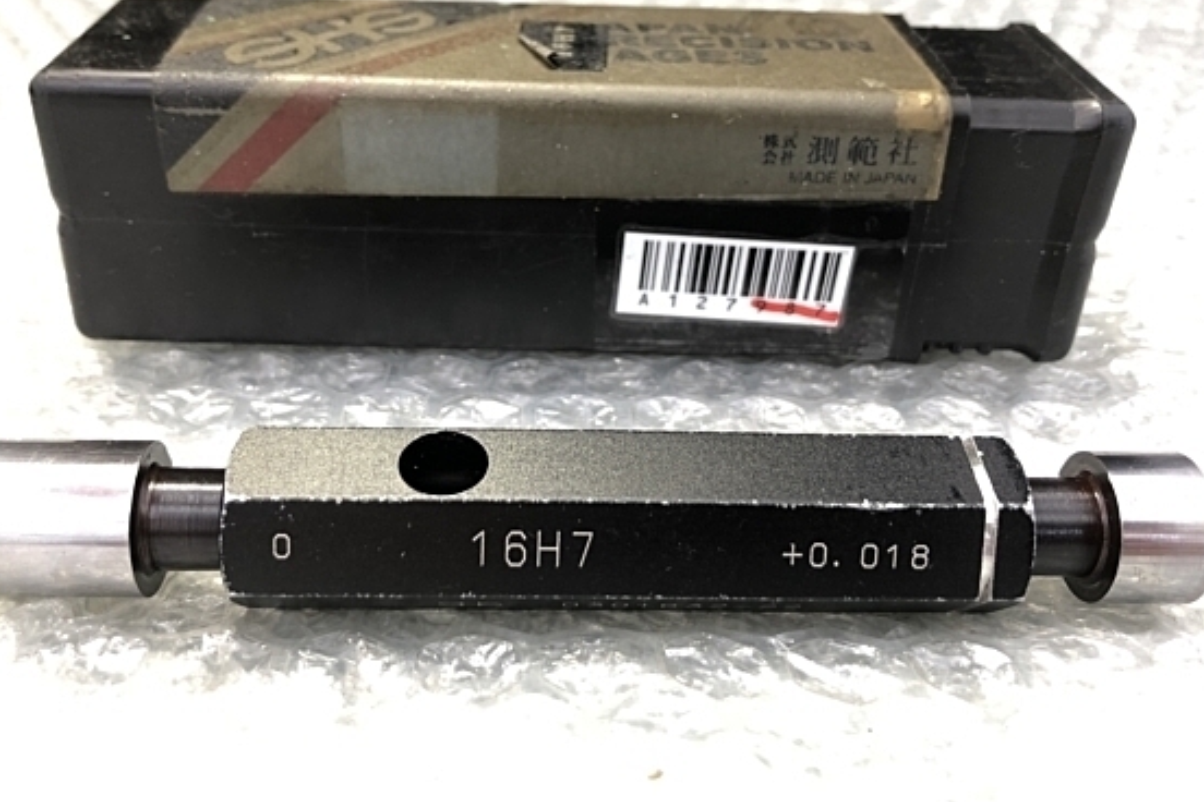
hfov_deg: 54.4
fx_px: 1170
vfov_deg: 37.7
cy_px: 329
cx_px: 582
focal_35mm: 35
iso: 50
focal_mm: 3.99
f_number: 1.8
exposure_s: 1/17
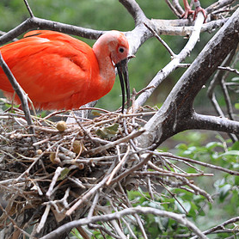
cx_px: 113
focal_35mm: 186
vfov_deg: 9.4
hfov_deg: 9.4
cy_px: 83
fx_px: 1453
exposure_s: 1/250
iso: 500
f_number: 4
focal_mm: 70
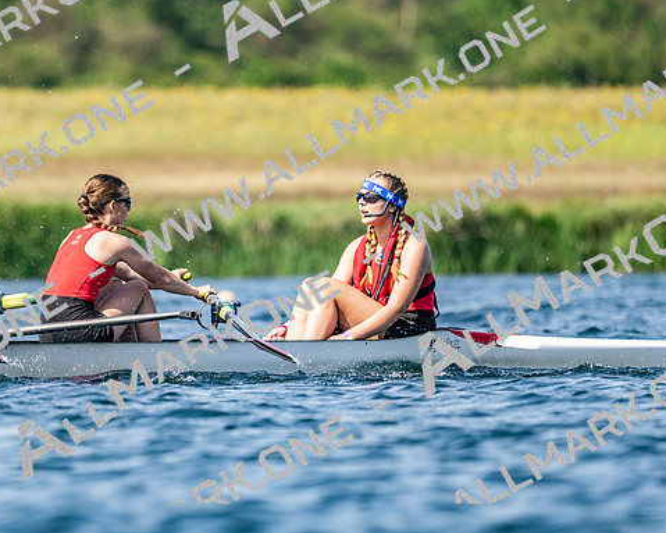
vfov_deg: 2.3
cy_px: 266
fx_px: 13420
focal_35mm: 681
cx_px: 299
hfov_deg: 2.8
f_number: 4.5
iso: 220
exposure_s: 1/2500
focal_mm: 400
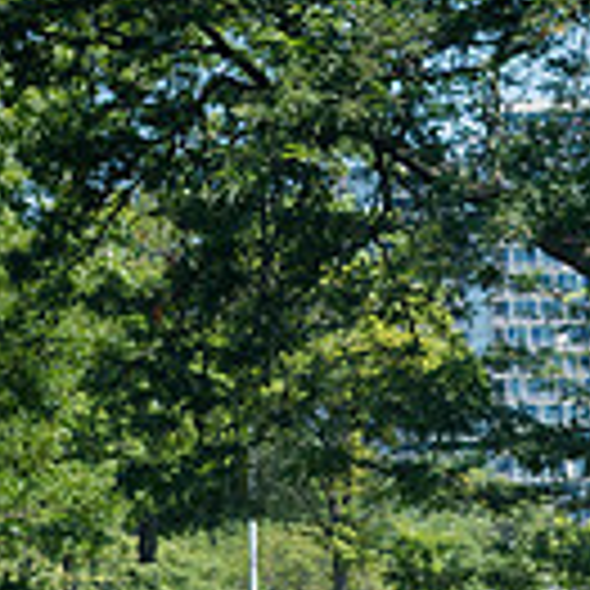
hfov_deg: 5.0
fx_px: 6730
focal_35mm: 349
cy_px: 974
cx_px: 744
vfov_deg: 5.0
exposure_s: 1/320
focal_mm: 80
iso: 200
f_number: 7.1
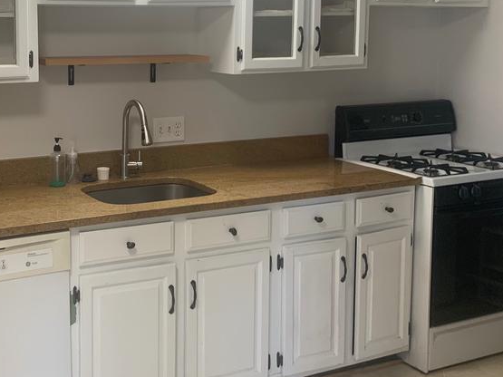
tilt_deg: -3.9
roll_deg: +0.0
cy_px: 110
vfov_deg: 29.9
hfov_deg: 38.2
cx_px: 103
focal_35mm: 48
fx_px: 697
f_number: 1.8
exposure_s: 1/60
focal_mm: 4.25
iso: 80
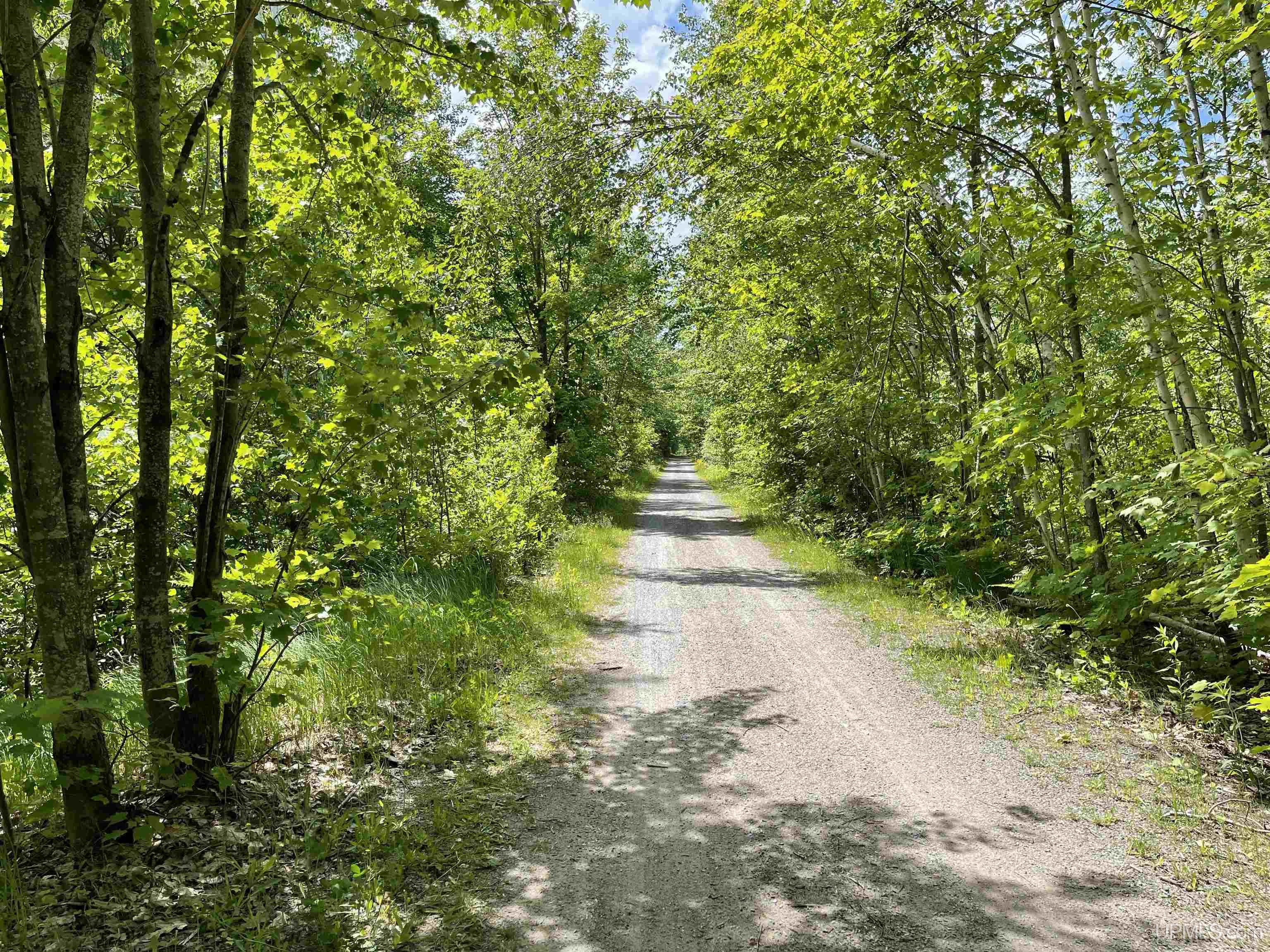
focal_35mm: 25
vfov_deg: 54.9
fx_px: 917
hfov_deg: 69.4
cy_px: 476
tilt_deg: -0.7
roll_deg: -1.0
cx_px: 635
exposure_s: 1/1339
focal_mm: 5.1
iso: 32
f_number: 1.6
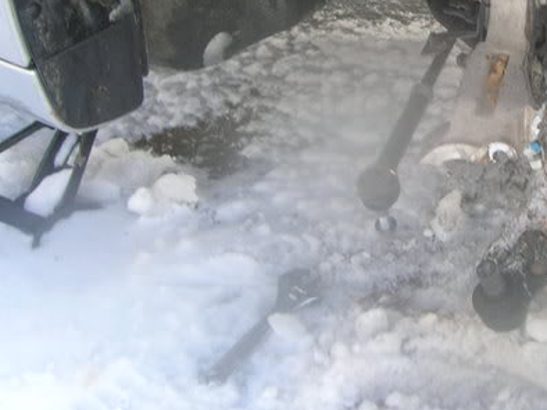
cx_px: 487
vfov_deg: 21.1
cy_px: 91
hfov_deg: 27.2
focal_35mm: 69
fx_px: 1090
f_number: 4.9
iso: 50
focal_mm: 5.7
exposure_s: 1/52.6
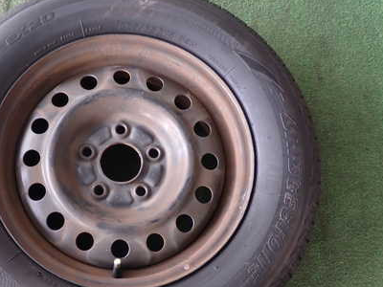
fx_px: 597
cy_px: 182
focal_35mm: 54
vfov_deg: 26.9
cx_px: 118
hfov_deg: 35.1
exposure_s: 1/40
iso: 200
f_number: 2.5
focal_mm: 6.37
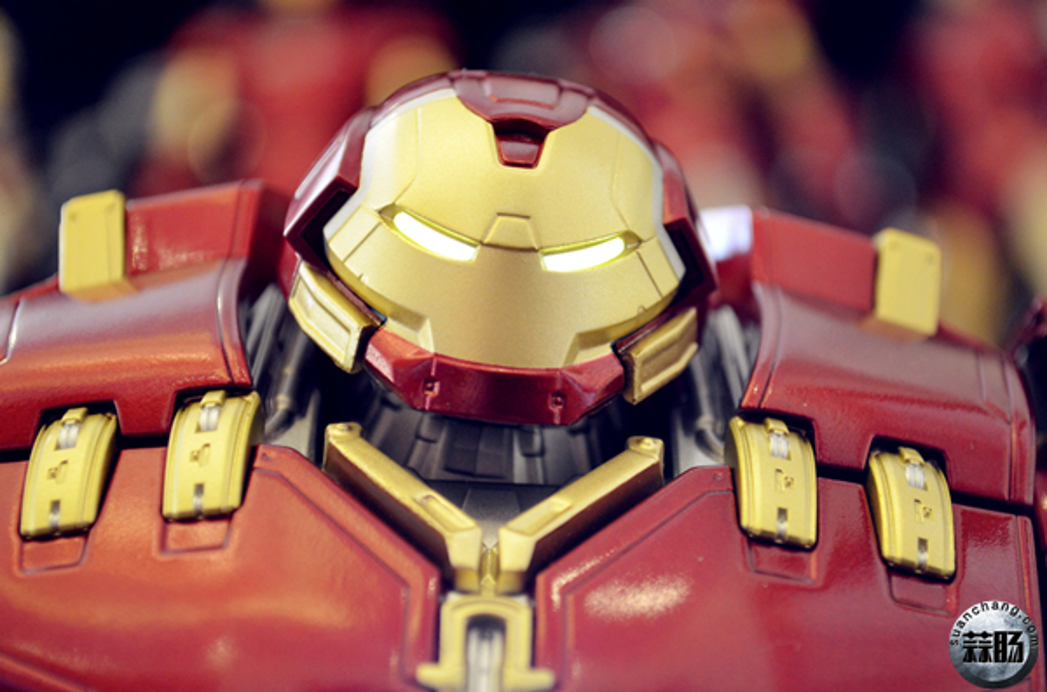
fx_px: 2394
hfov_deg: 24.7
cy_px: 346
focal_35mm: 82
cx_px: 524
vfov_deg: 16.5
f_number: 5.6
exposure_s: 1/20
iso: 1600
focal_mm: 55
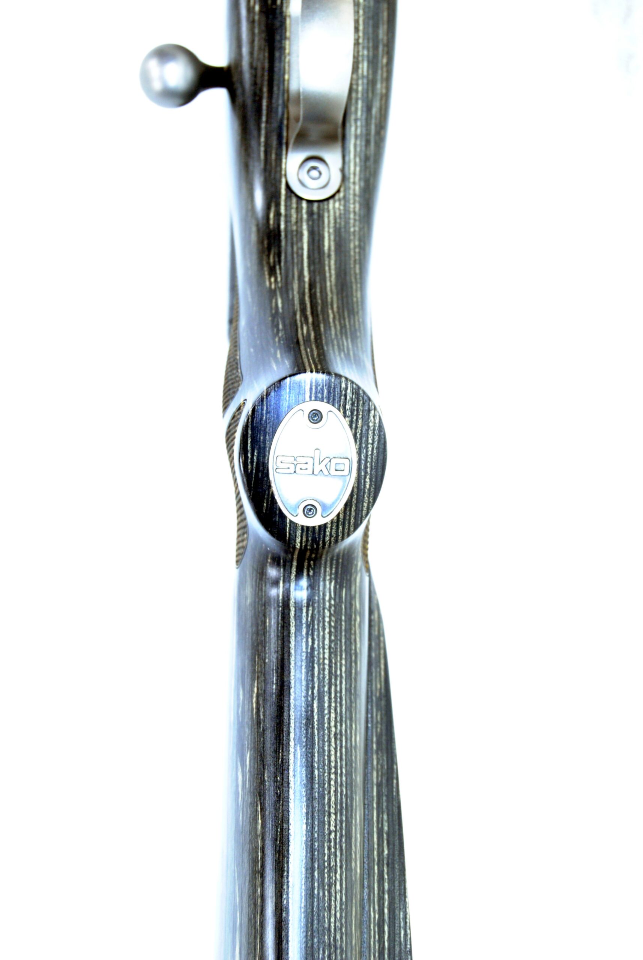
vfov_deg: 24.6
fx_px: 2204
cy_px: 480
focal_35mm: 82
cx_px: 322
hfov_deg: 16.6
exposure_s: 1/200
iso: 800
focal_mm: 55
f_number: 7.1
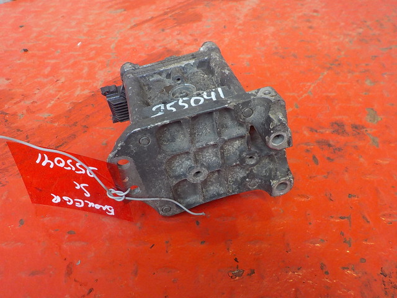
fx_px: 344
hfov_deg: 60.0
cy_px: 149
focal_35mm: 30
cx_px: 198
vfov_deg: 46.8
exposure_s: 1/30
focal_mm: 4.1
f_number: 3.3
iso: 125
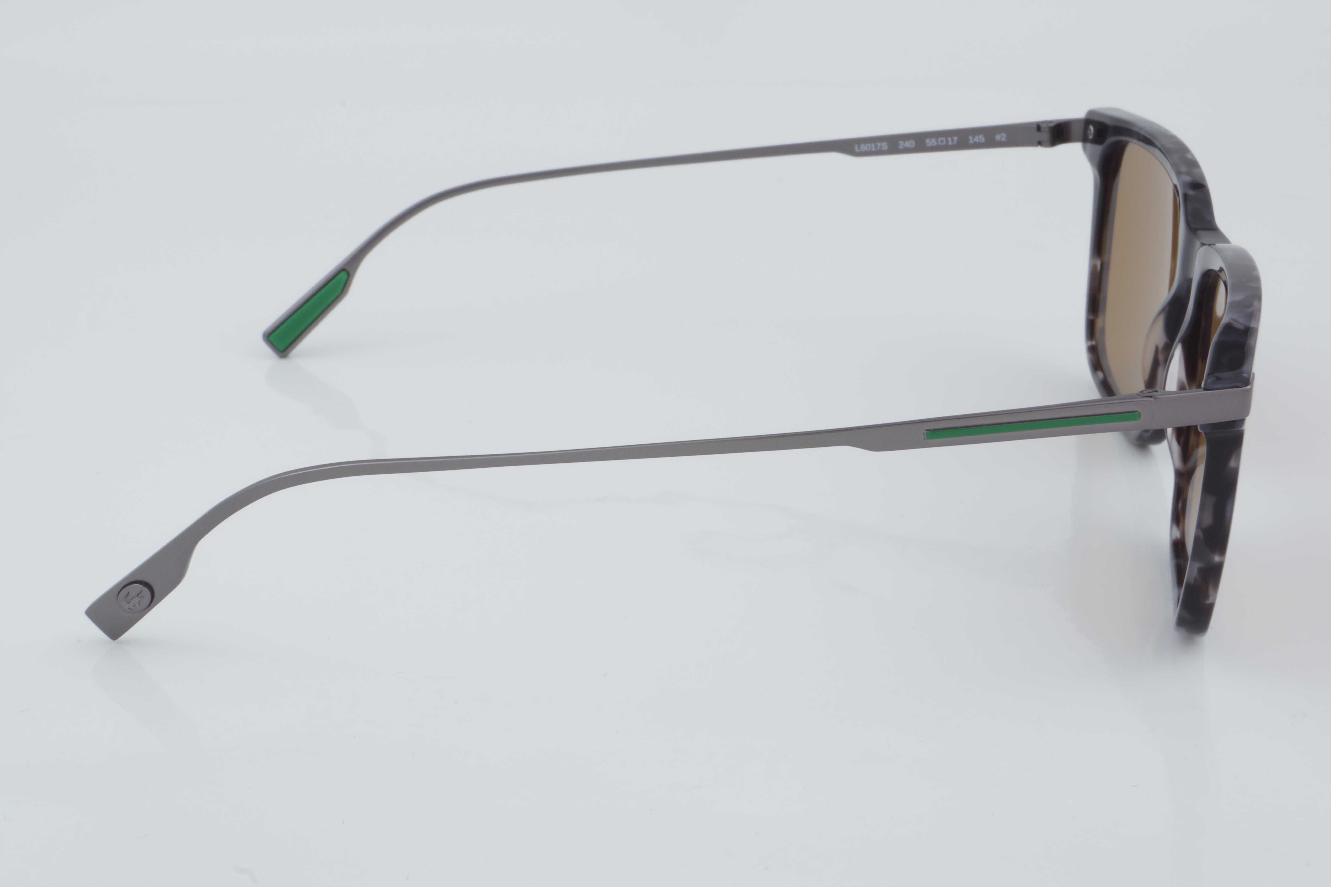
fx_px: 2773
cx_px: 666
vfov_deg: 18.2
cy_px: 444
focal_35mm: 75
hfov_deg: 27.0
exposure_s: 1/4
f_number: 32
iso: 100
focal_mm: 50
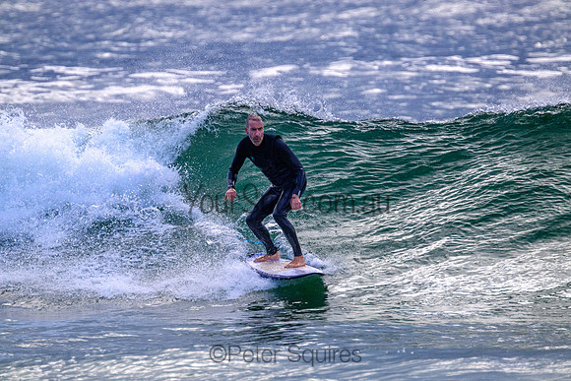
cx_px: 286
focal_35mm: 720
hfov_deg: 2.9
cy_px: 190
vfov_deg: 1.9
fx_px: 11422
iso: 2000
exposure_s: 1/1600
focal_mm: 720
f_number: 11
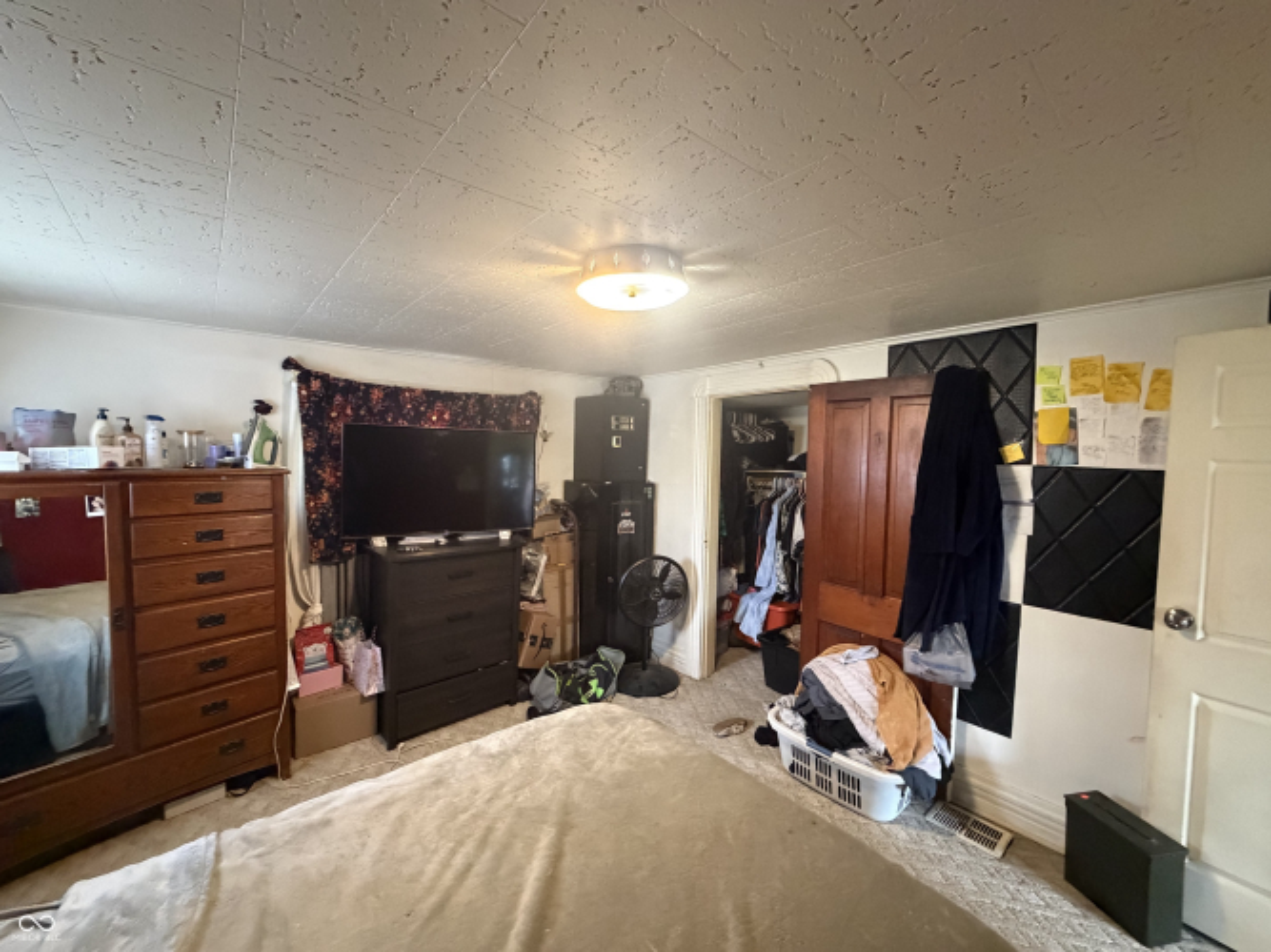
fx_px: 514
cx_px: 636
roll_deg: -0.7
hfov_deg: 102.1
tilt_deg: -3.3
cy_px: 476
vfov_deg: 85.7
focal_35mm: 14
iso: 1000
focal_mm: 2.22
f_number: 2.2
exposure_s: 1/60
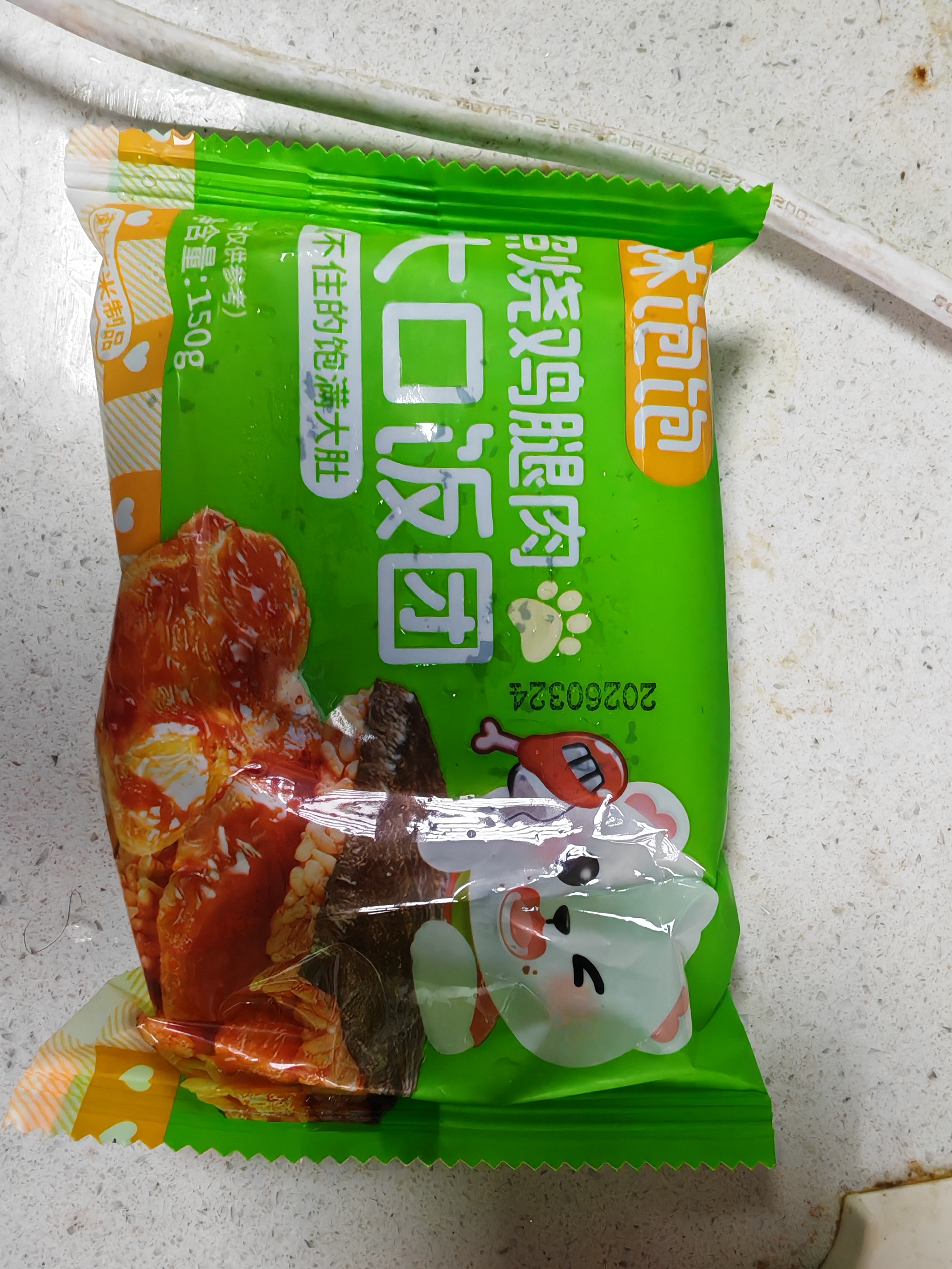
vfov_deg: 67.3
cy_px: 634
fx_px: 953
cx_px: 476
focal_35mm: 26
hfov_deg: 53.1
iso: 200
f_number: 2.2
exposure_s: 1/50
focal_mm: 1.96
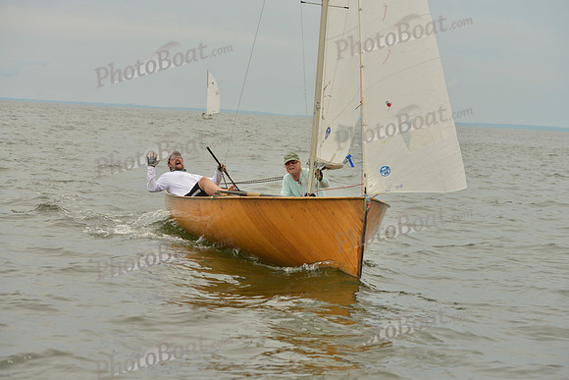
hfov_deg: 24.8
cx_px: 284
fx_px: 1296
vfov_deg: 16.7
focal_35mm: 82
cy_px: 190
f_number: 6.3
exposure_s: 1/2500
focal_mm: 82
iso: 400
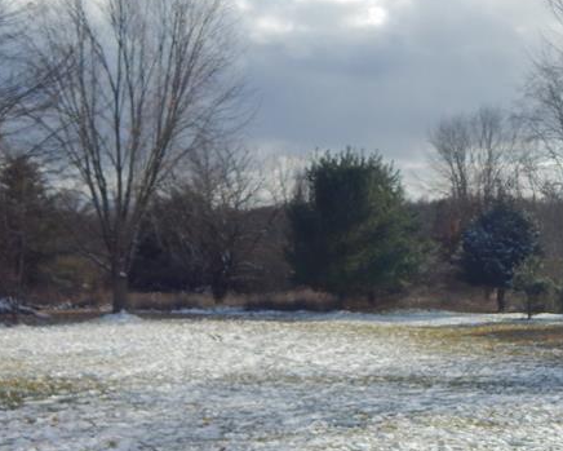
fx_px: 1300
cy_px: 273
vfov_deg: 19.6
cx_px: 409
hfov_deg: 24.2
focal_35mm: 78
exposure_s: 1/400
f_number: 6.7
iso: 125
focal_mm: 6.1
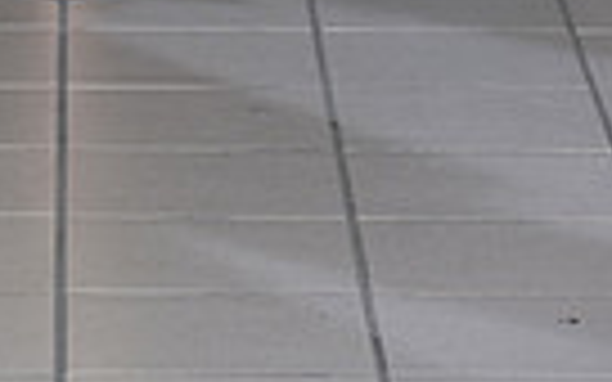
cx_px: 76
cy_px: -598
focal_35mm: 354
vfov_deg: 3.6
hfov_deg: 5.9
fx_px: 5904
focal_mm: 105
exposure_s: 1/160
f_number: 5.6
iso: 1250
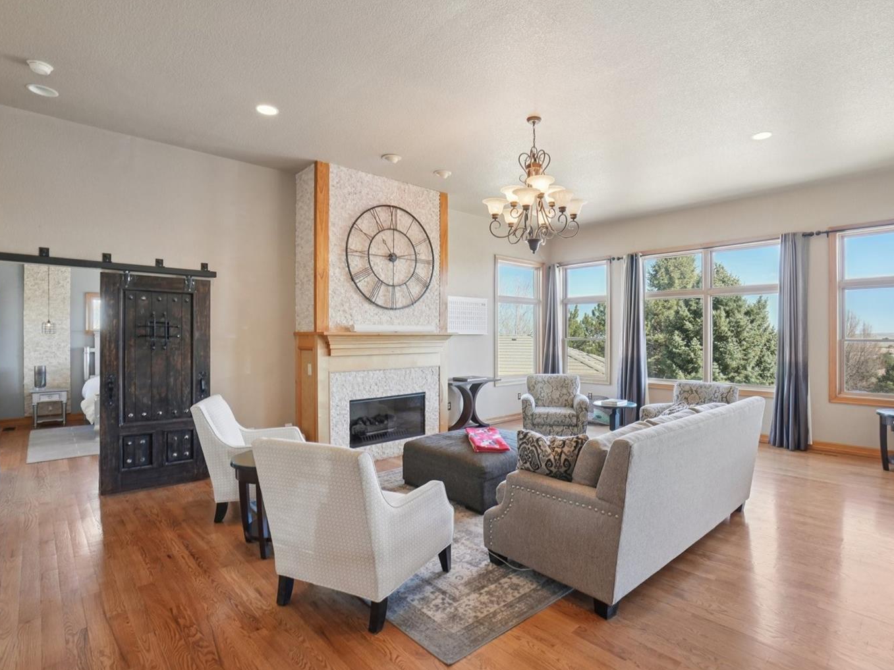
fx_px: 439
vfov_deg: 74.7
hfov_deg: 90.9
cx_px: 478
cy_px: 344
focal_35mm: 17
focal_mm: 10
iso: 400
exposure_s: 1/25
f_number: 8
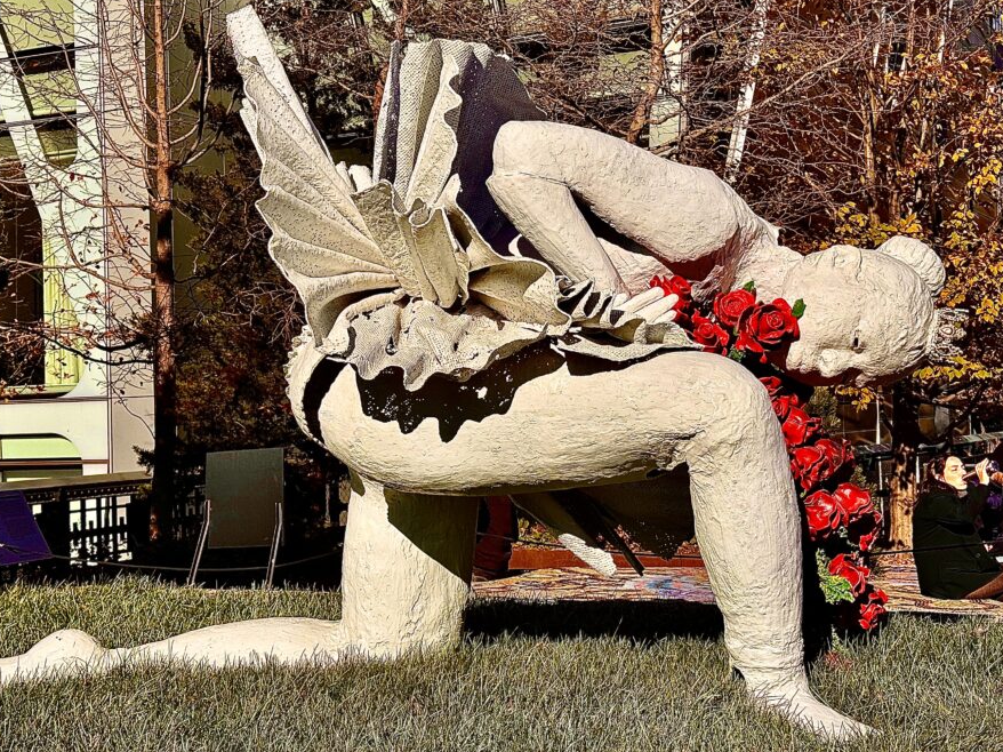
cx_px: 458
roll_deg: +1.7
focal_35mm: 56
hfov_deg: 34.3
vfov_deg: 26.1
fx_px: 1622
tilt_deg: +2.8
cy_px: 350
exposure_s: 1/10526
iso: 64
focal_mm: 6.76
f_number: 1.78
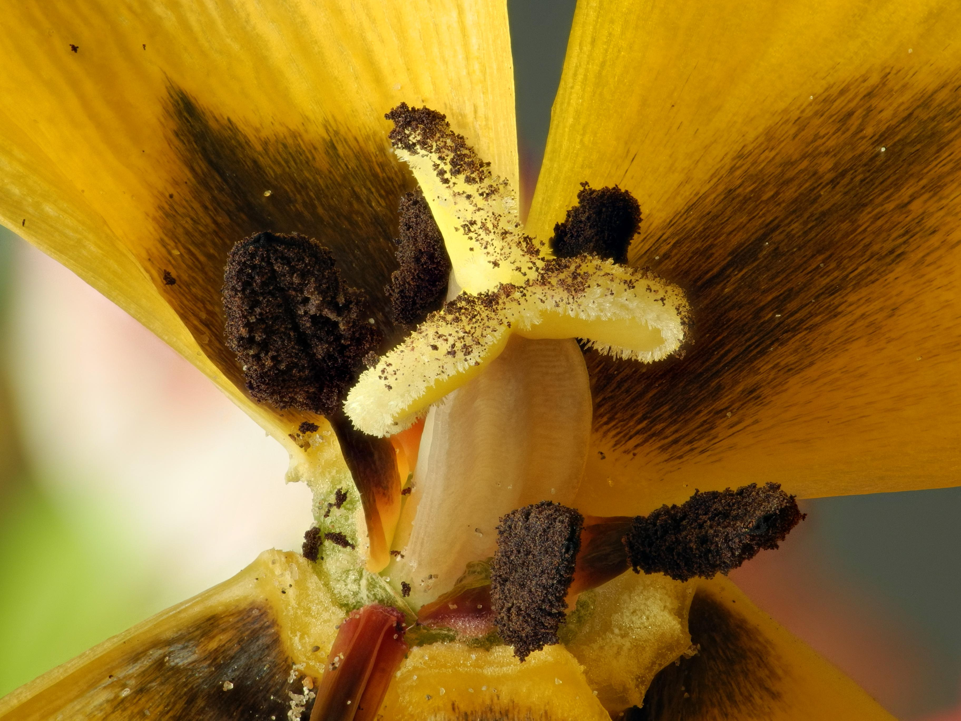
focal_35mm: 153
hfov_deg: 12.9
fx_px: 4248
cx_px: 480
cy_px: 360
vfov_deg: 9.7
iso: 100
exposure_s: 1/5
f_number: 7.1
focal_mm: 32.6
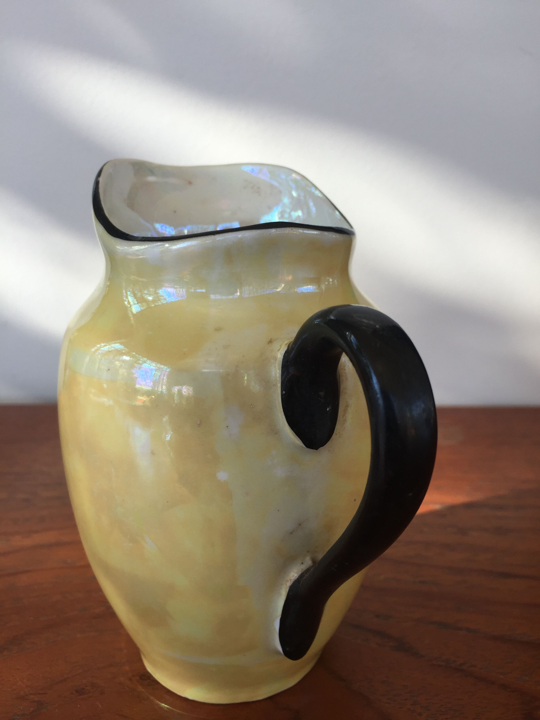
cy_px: 360
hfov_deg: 48.2
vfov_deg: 61.7
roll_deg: +0.4
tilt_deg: -19.3
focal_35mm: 29
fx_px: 603
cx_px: 270
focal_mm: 4.15
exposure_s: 1/206
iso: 32
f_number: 2.2
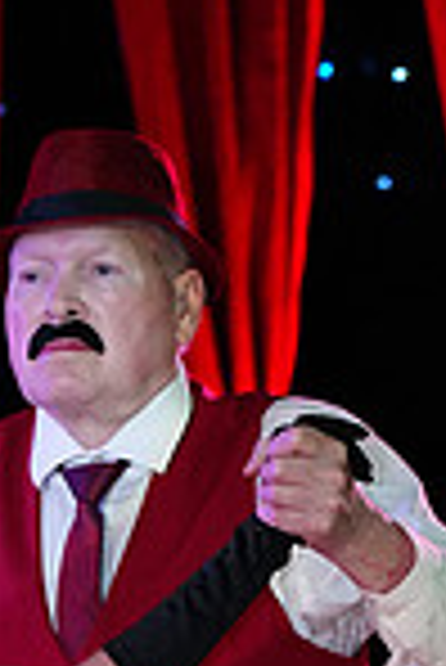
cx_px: 65
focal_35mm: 411
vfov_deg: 5.0
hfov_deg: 3.4
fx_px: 7619
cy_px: 1026
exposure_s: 1/250
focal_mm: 105
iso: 3200
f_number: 4.5
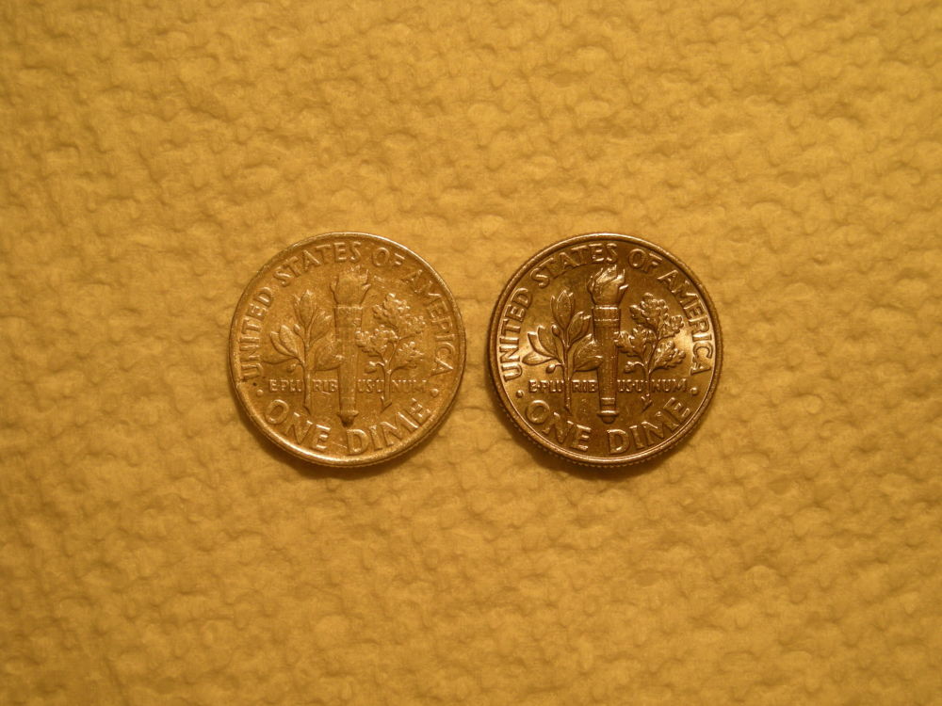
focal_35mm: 76
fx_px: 2068
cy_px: 353
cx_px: 471
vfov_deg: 19.4
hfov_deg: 25.7
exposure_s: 1/75.2
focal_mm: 12.3
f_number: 3.9
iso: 74
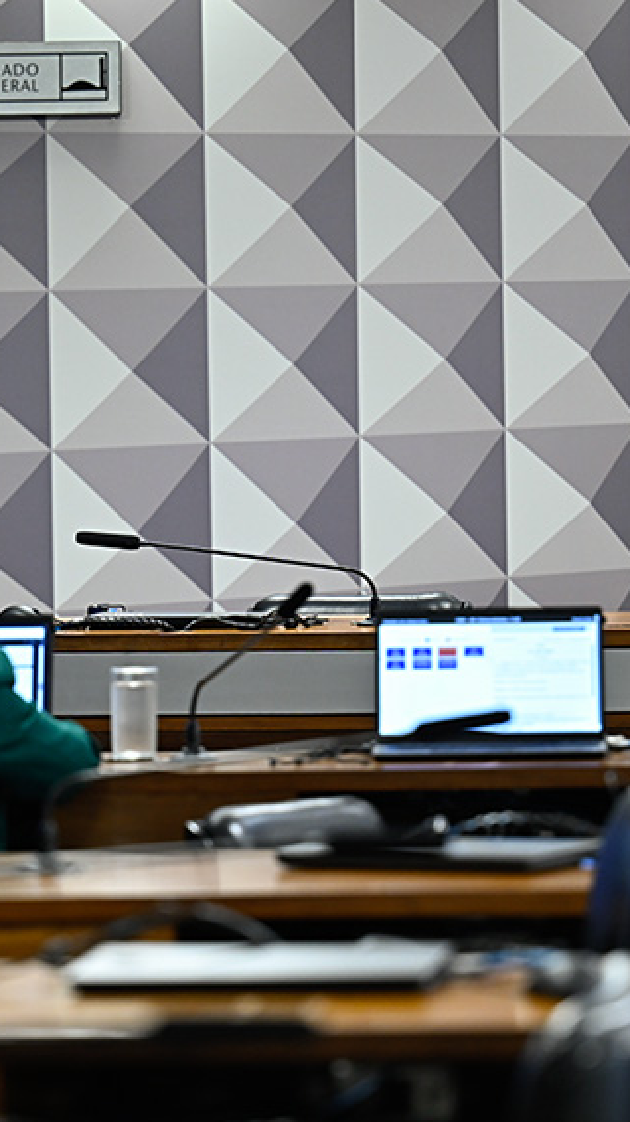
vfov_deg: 10.9
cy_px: 561
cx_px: 239
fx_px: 5887
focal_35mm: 198
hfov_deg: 6.1
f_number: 2.8
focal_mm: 125
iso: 1600
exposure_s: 1/200
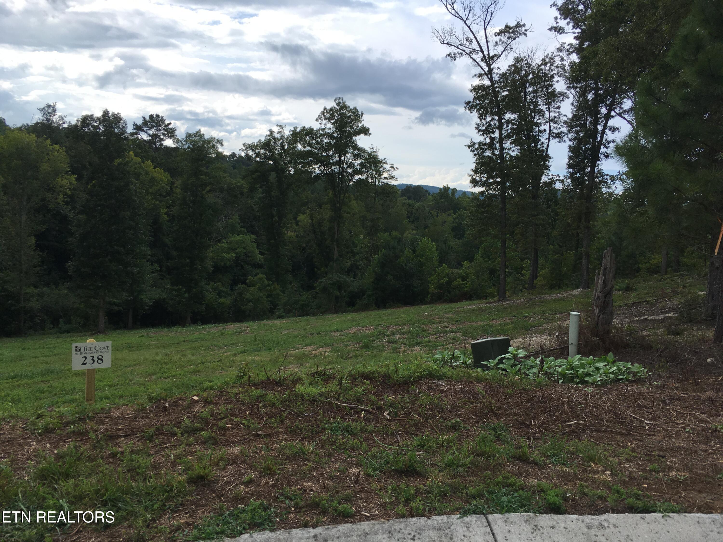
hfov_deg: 61.7
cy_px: 271
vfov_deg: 48.2
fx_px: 606
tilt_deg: -5.7
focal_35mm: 29
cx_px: 362
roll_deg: -4.8
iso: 25
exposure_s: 1/962
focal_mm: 4.15
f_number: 2.2
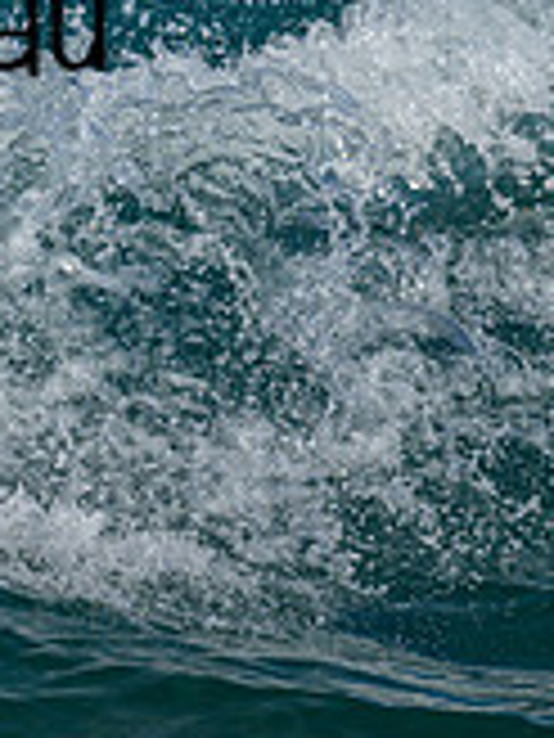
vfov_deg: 0.7
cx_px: -369
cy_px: -34
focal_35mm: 2726
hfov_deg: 0.5
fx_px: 58170
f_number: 8
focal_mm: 800
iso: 450
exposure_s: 1/2000
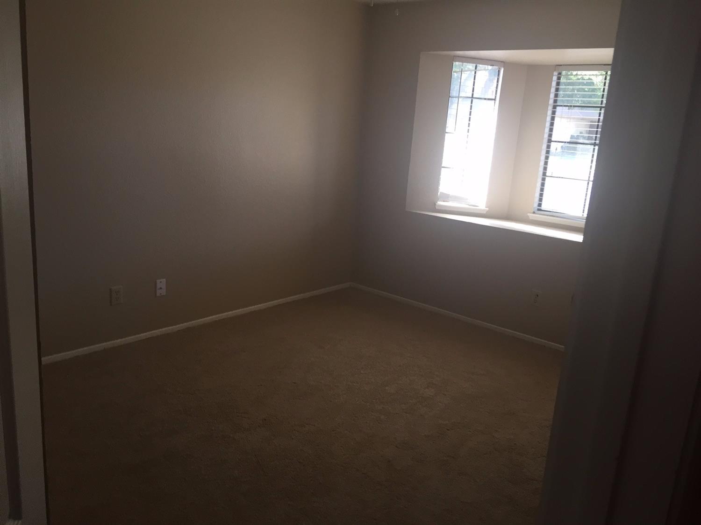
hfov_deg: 61.7
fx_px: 587
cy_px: 262
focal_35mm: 29
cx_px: 350
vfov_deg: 48.2
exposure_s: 1/30
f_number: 2.2
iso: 32
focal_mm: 4.15
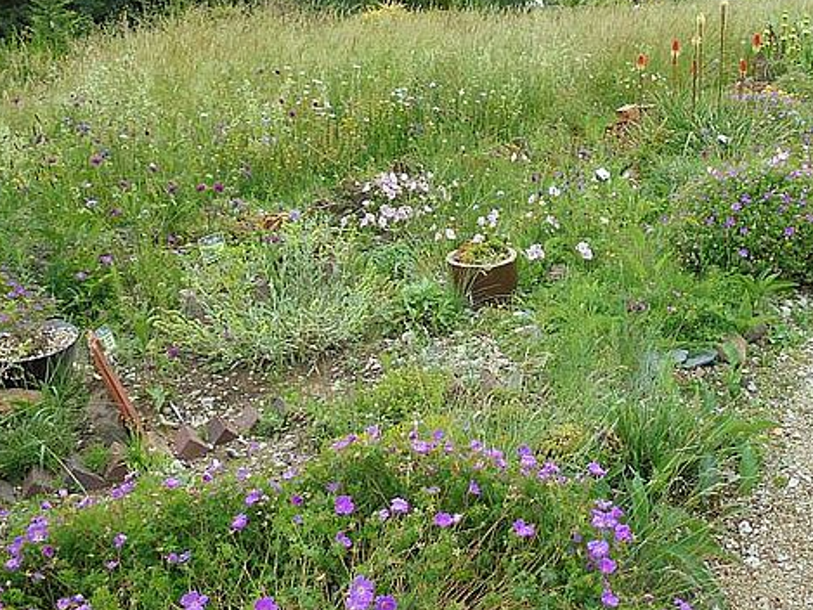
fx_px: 846
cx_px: 510
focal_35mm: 36
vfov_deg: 39.7
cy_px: 289
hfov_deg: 50.8
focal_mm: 4.6
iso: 100
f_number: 3.5
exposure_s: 1/250
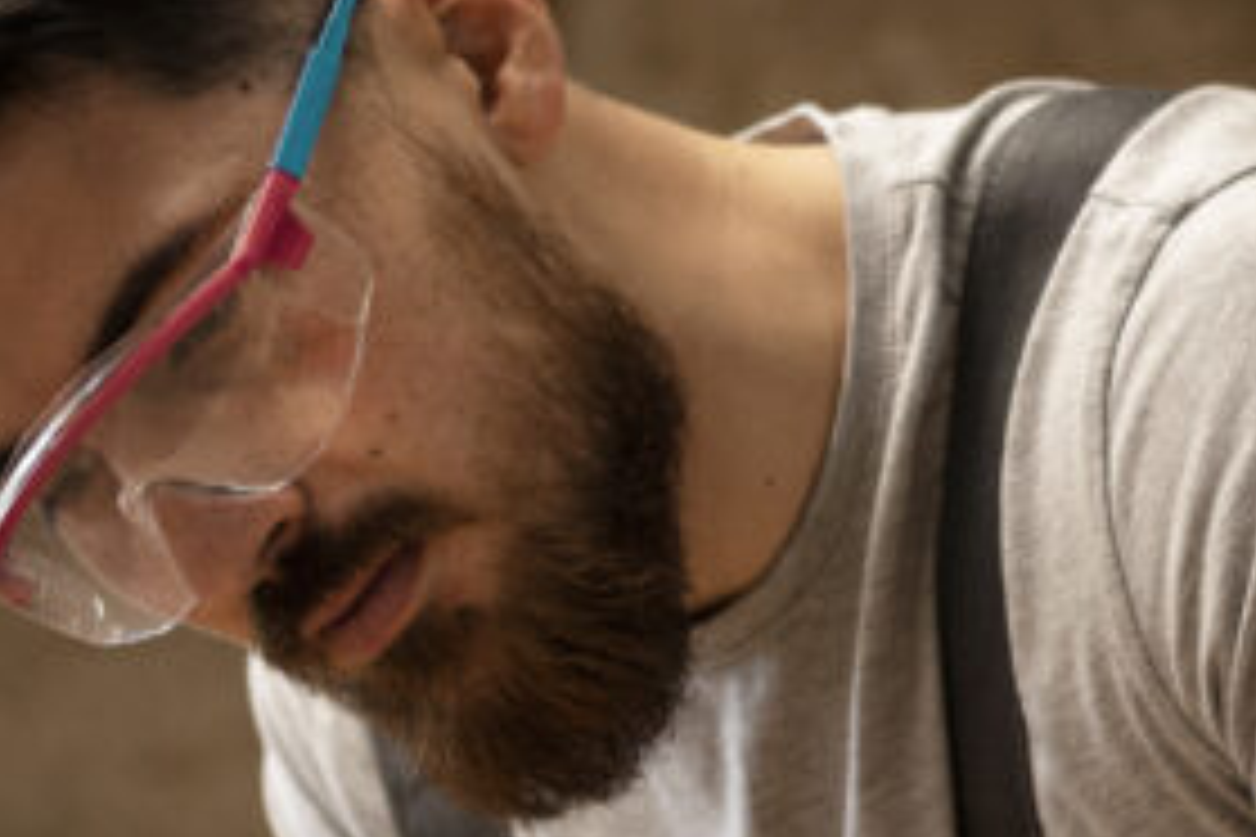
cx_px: 464
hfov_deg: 10.2
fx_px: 7047
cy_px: 1231
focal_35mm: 202
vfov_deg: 6.7
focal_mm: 55
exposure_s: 1/100
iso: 320
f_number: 2.5
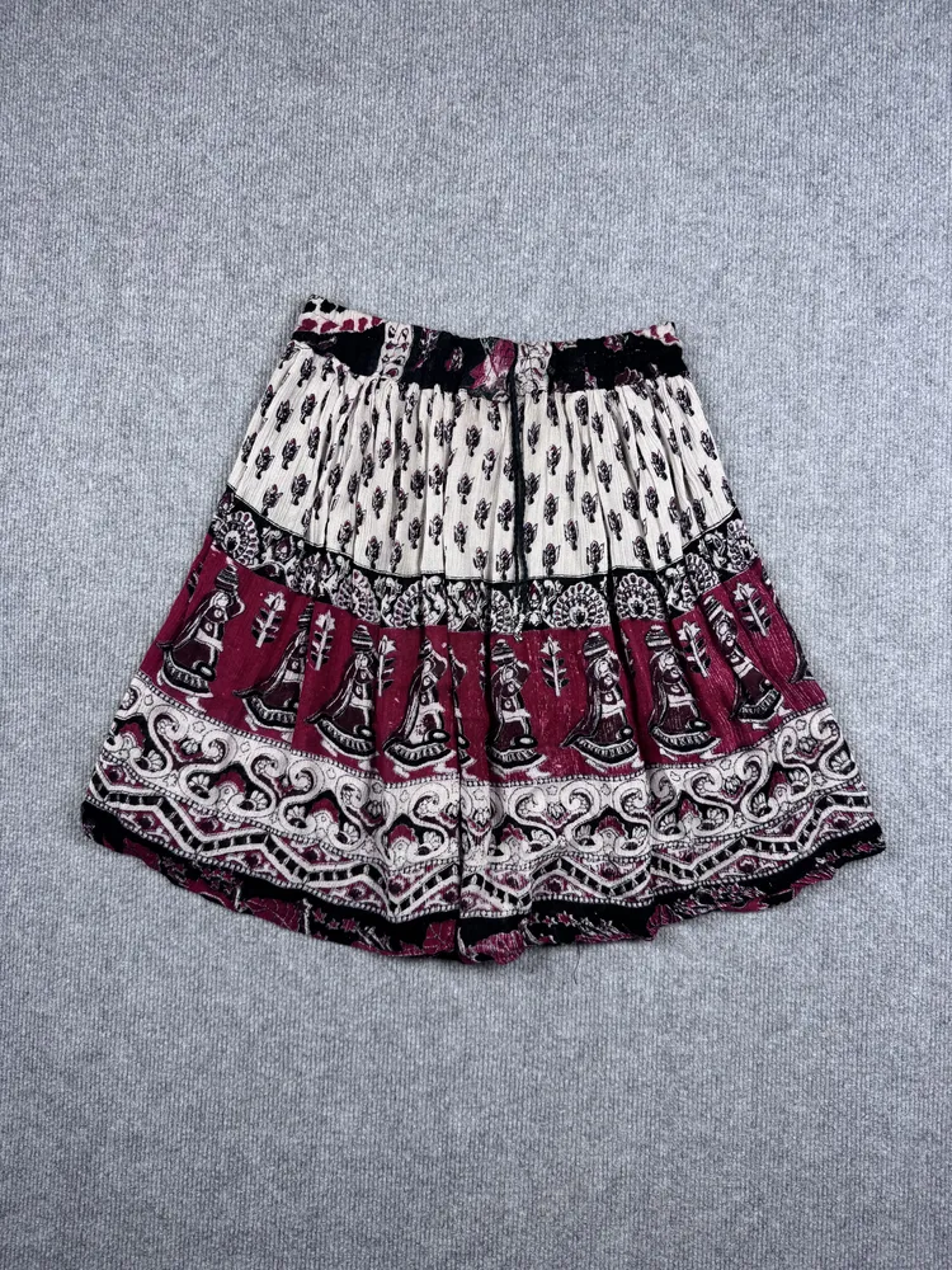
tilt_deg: -58.5
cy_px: 635
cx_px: 476
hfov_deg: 56.8
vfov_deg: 71.6
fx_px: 880
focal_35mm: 24
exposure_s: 1/376
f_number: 1.78
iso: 80
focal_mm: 6.76
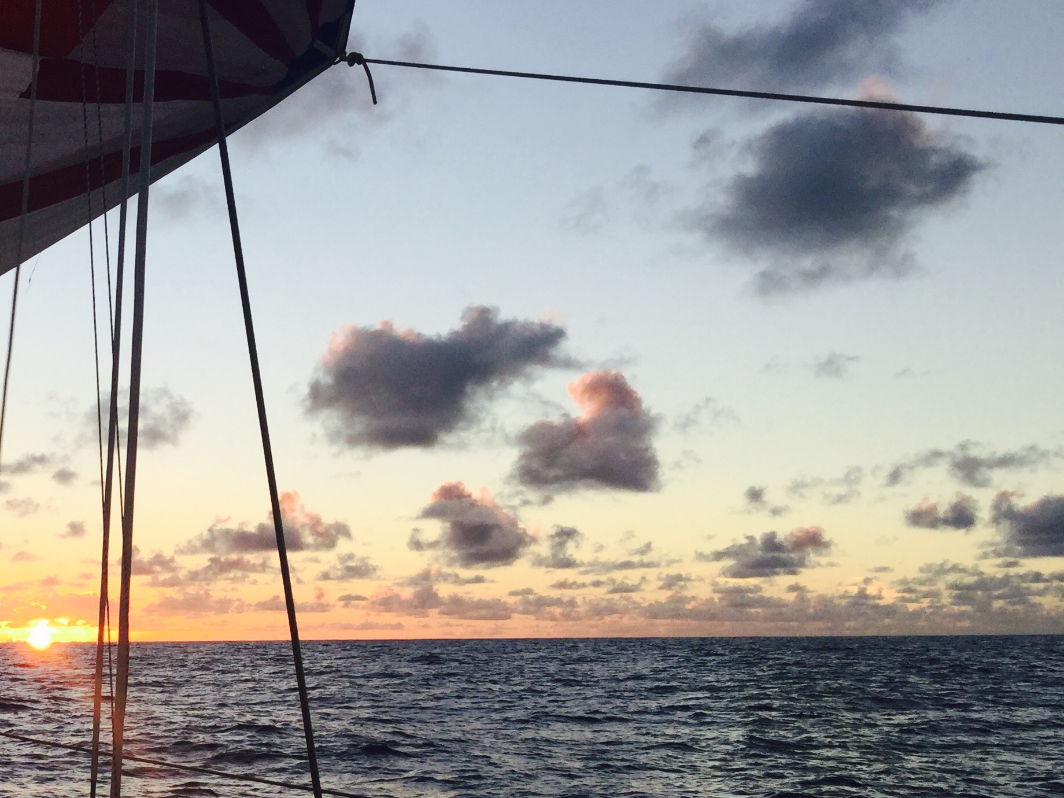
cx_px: 218
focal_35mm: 55
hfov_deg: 33.9
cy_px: 568
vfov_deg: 26.3
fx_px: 1691
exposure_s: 1/307
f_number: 2.4
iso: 25
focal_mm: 3.3
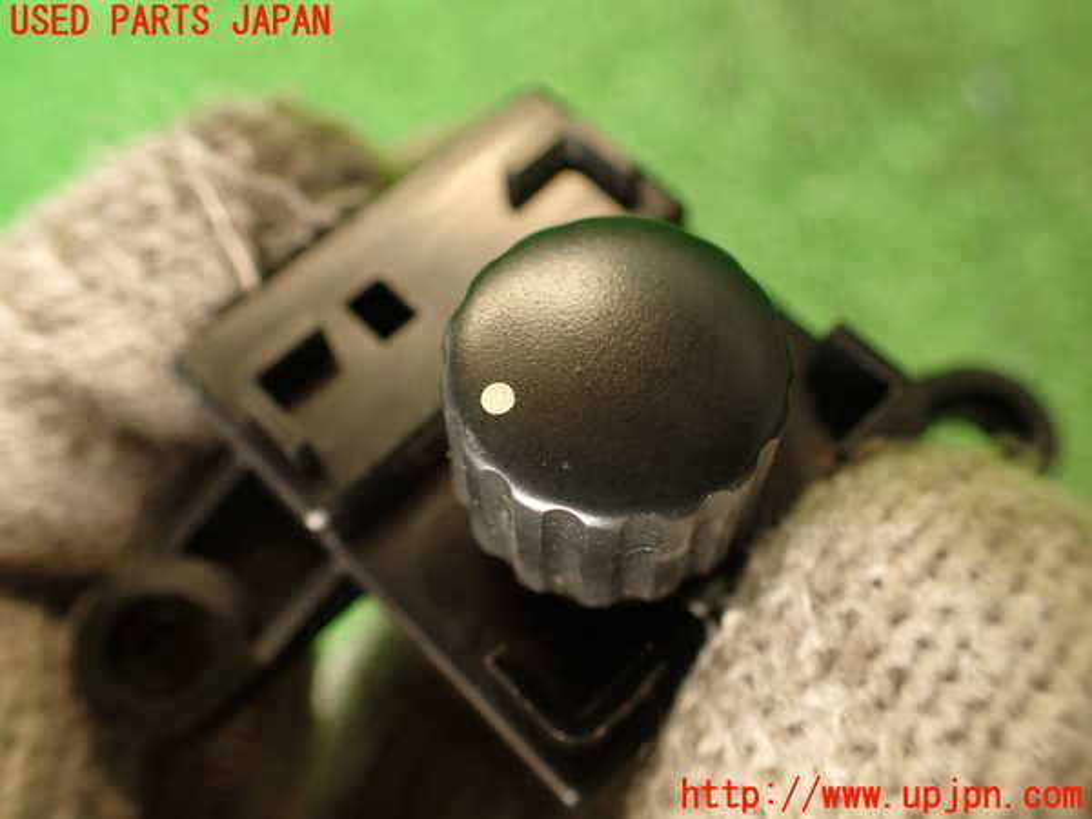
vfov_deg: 46.8
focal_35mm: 30
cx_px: 546
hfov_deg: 60.0
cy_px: 410
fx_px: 946
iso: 200
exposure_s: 1/50
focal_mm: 5.4
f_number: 2.3
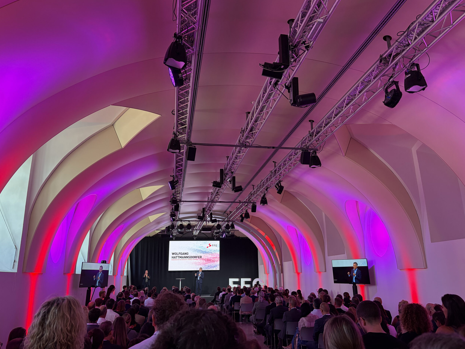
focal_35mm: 27
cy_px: 168
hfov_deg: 65.3
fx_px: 363
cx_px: 235
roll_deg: +0.9
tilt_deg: +17.1
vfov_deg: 51.3
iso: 160
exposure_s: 1/100
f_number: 1.6
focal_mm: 5.96
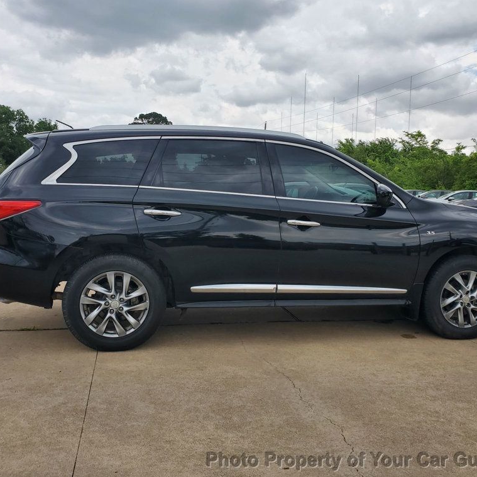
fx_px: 483
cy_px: 240
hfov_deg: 52.5
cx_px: 244
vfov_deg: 52.5
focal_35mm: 31
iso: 50
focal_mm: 4.3
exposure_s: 1/1093
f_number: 2.4
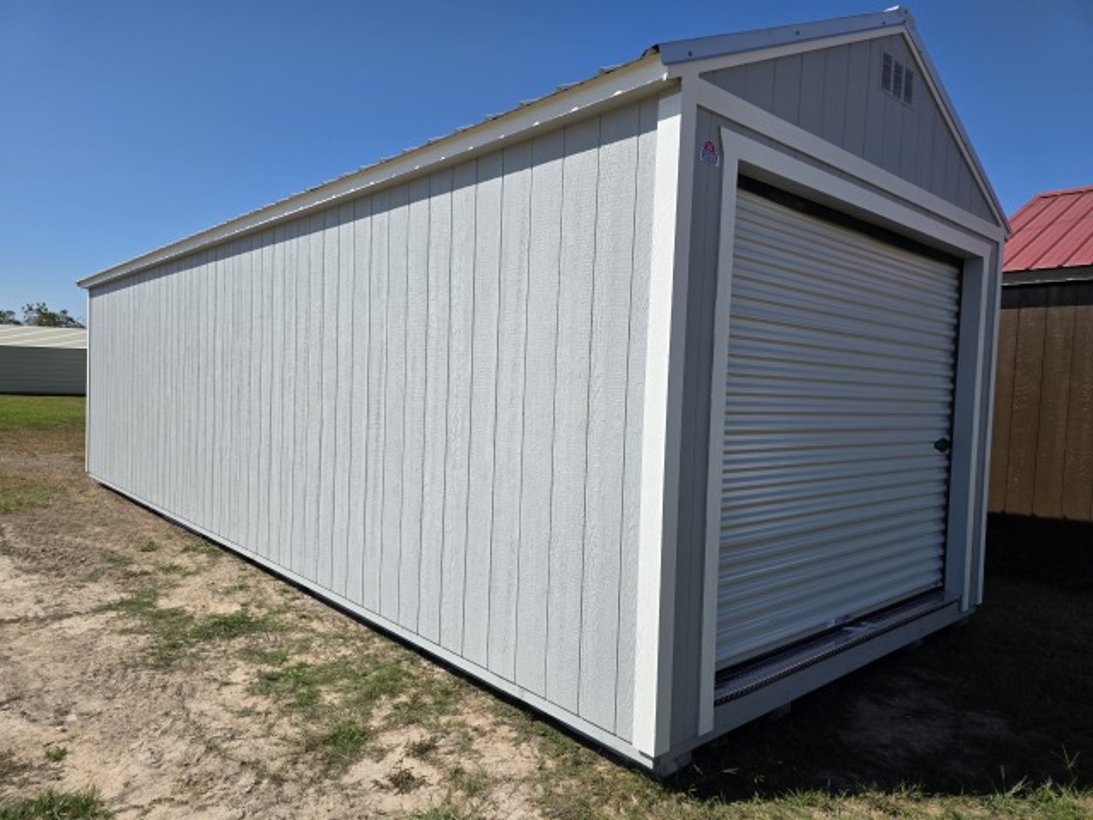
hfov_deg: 73.9
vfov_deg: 58.9
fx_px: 726
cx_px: 546
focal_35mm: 23
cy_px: 410
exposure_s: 1/7944
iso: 64
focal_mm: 6.3
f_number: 1.7
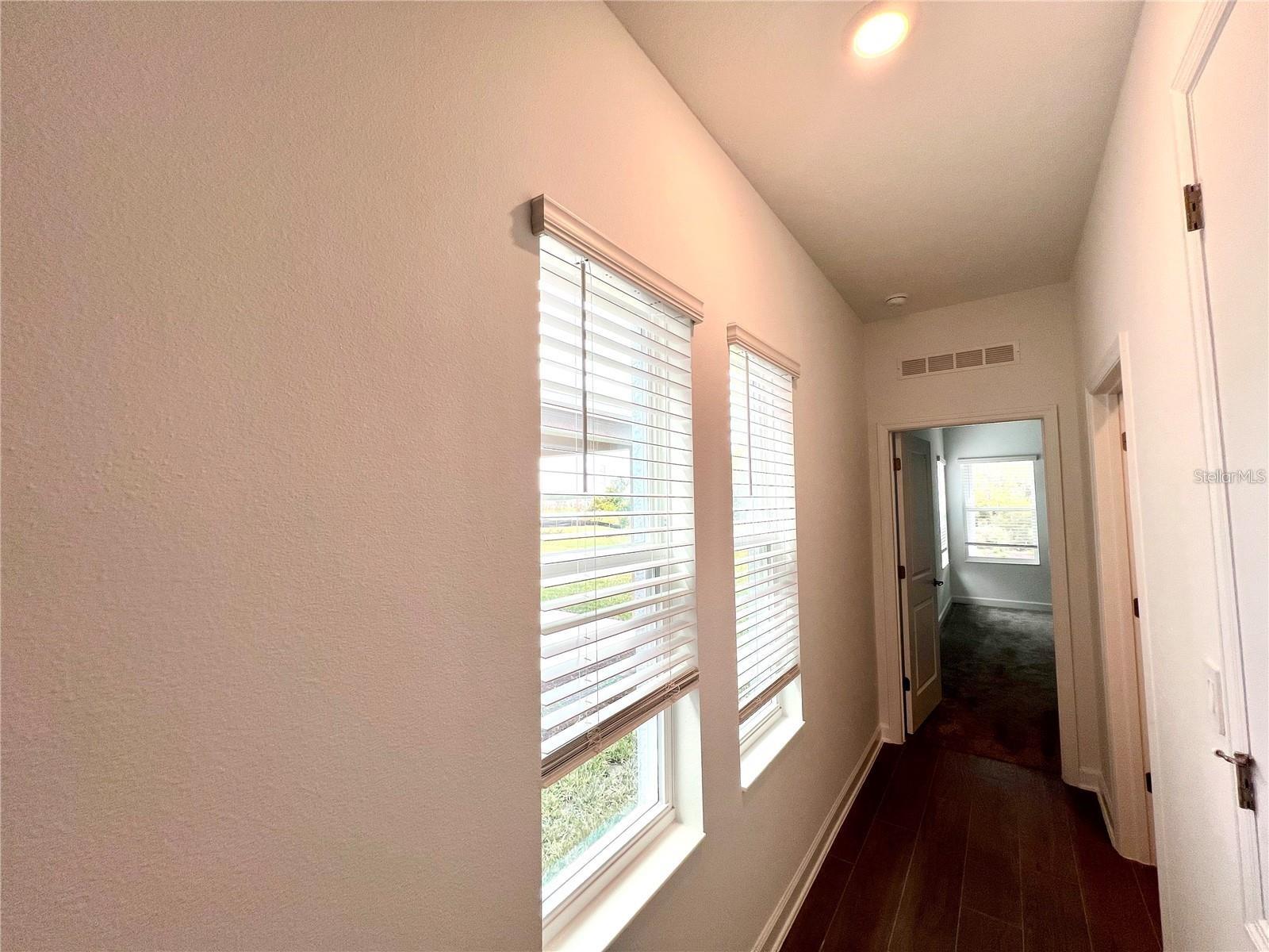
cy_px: 476
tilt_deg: +2.4
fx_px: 477
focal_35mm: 13
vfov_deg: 89.9
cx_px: 634
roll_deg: +0.6
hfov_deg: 106.2
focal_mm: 1.57
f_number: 1.8
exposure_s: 1/120
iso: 32
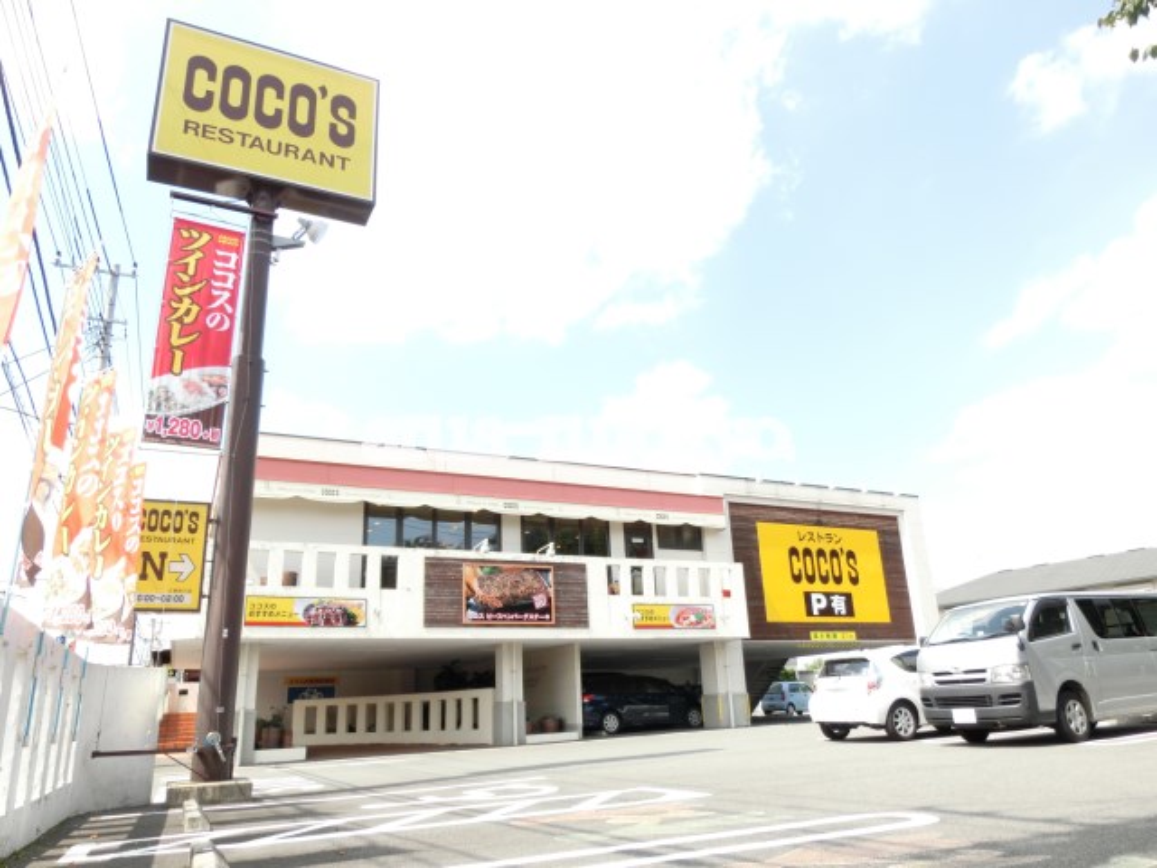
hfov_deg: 71.6
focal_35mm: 24
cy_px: 434
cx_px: 578
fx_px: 802
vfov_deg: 56.8
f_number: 3
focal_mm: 4.24
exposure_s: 1/400
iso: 80
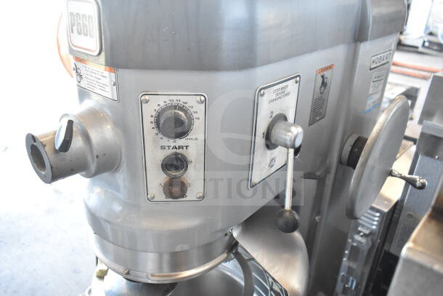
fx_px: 332
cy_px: 148
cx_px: 222
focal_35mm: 27
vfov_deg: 48.0
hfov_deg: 67.4
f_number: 4
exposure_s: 1/60
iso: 1600
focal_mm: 18
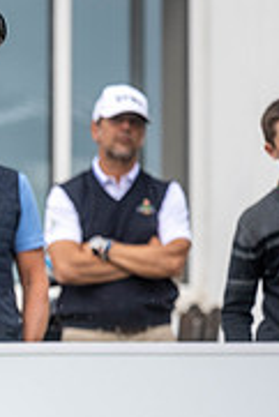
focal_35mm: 960
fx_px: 11138
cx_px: -364
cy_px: 326
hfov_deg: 1.4
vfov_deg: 2.1
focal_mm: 300
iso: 200
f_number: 4
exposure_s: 1/800
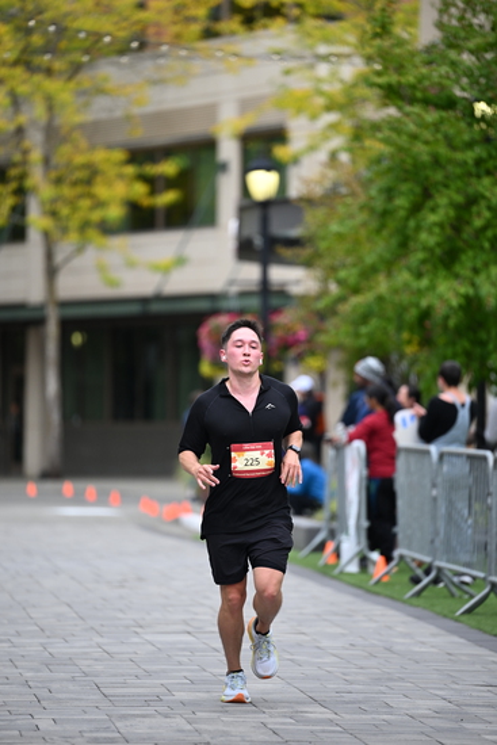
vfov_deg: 10.3
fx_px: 4139
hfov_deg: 6.9
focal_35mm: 200
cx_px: 248
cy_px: 372
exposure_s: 1/2000
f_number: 2.8
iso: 640
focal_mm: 200
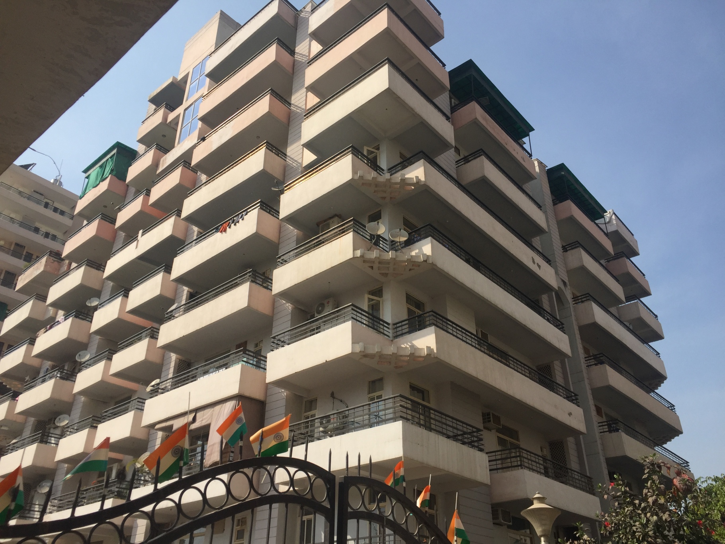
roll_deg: -0.6
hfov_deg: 61.7
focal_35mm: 29
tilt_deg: +32.5
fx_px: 607
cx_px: 362
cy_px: 272
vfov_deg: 48.2
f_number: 2.2
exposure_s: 1/3049
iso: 32
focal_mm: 4.15
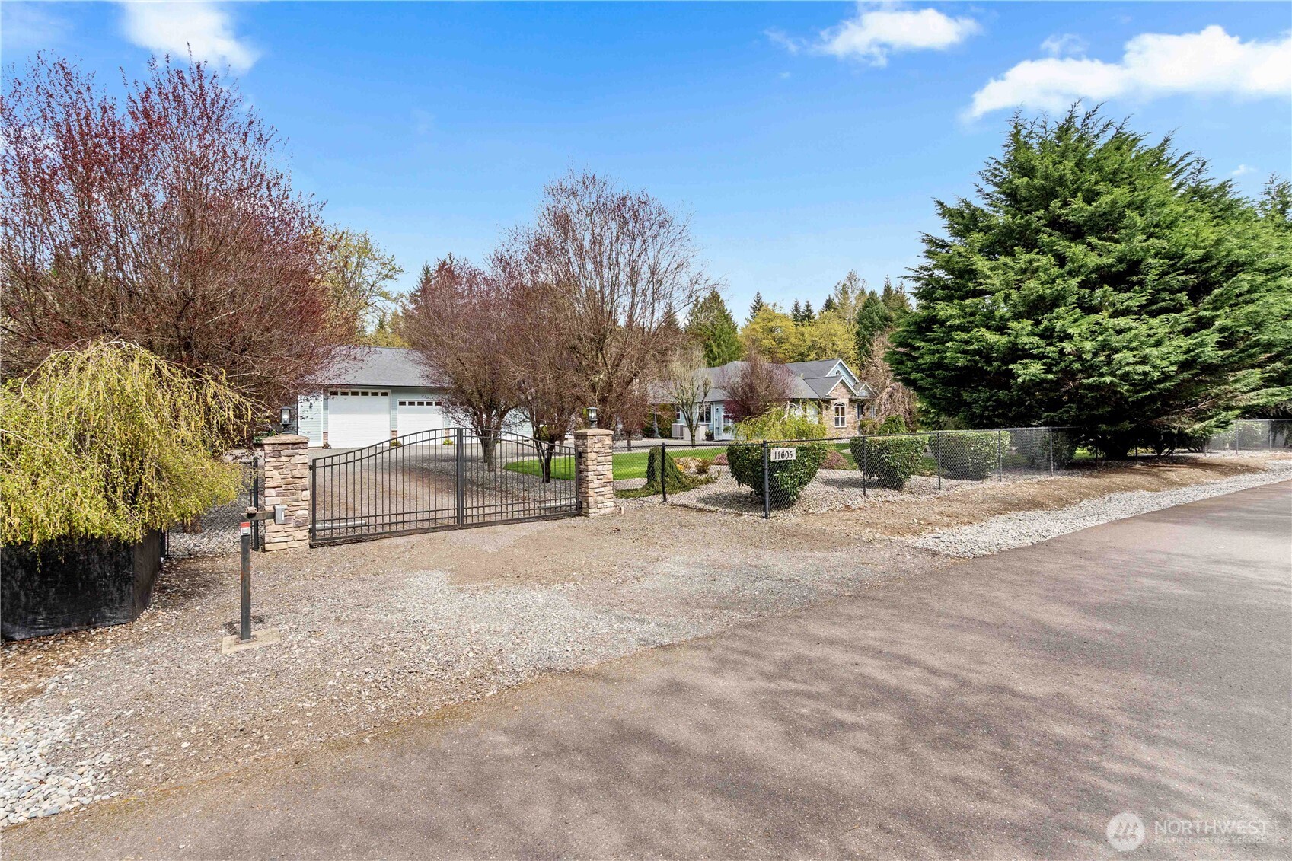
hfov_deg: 96.7
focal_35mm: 16
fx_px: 574
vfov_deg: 73.7
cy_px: 430
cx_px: 646
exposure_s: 1/50
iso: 400
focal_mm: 16
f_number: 9
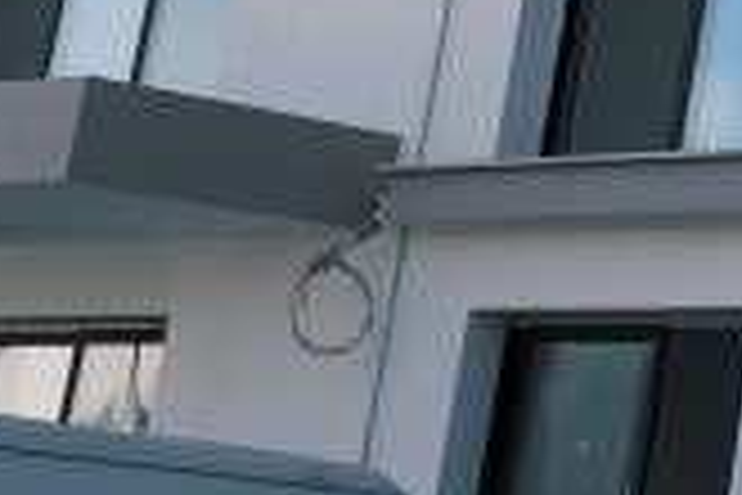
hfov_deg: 9.6
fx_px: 3875
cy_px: -999
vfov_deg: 6.6
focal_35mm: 188
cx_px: 1835
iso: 320
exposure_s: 1/800
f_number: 5.6
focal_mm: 18
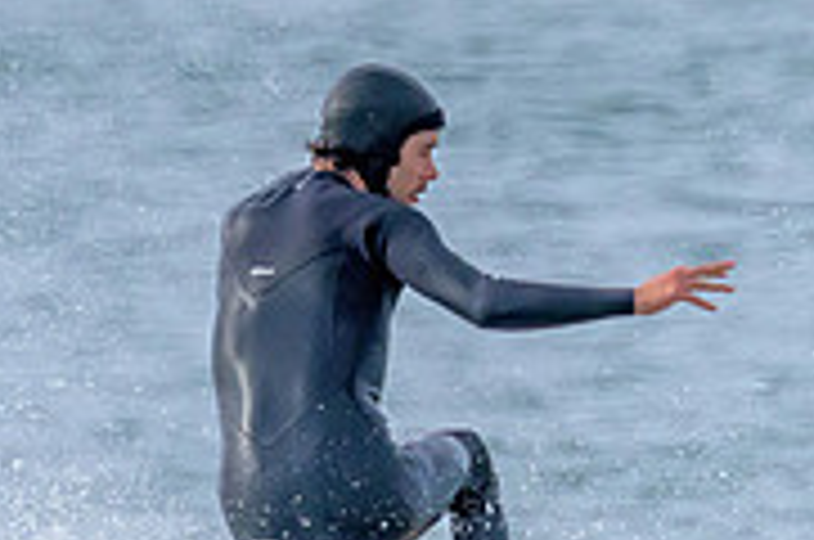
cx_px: 839
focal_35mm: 3534
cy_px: 607
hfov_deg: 0.6
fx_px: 79766
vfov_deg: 0.4
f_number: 11
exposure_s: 1/1600
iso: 1800
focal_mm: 800
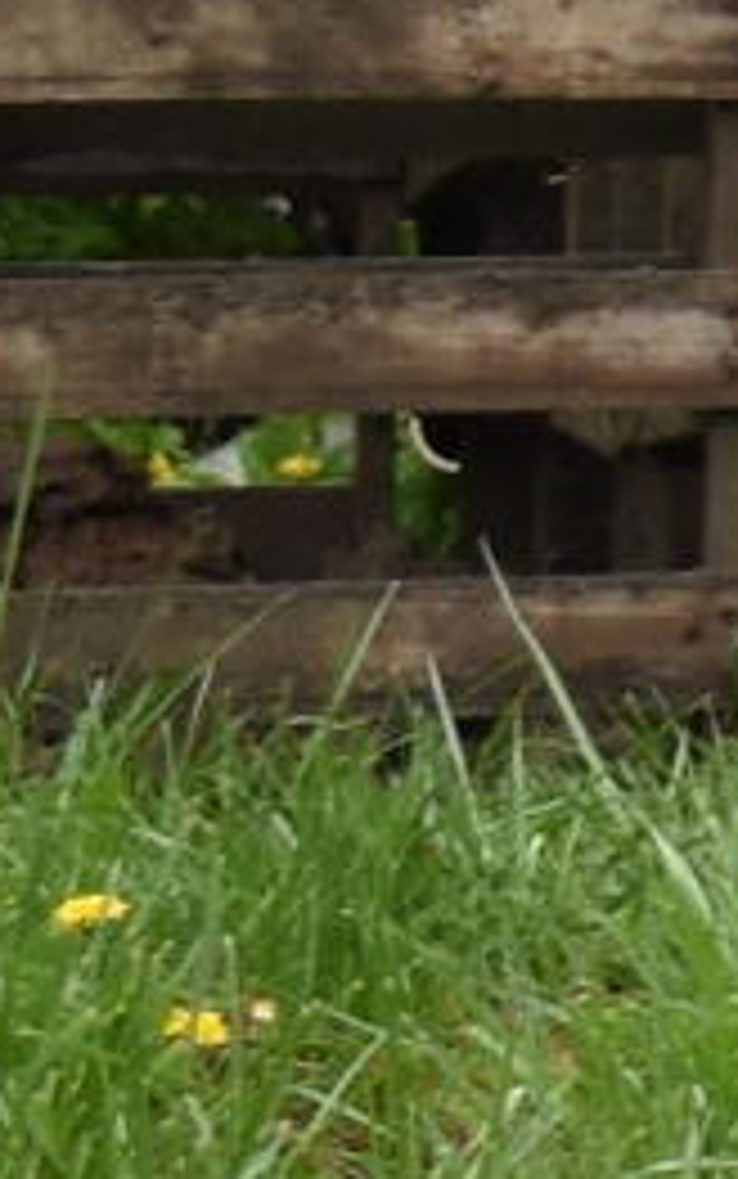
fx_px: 14074
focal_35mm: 438
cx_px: 6255
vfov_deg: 4.8
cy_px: -428
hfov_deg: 2.6
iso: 200
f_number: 5.6
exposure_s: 1/250
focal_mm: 25
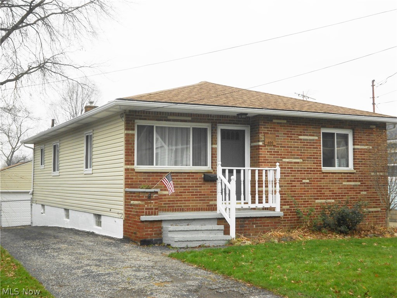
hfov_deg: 34.3
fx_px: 642
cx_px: 198
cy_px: 149
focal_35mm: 56
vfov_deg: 26.1
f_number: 4.9
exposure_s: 1/100
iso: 80
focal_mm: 10
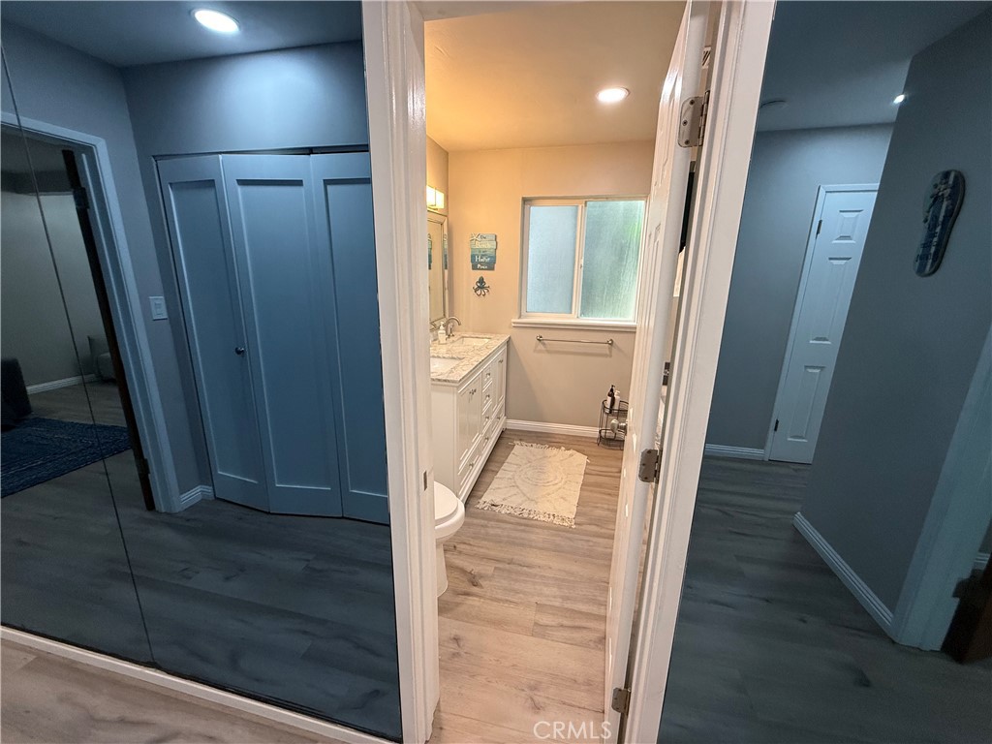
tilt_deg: -13.8
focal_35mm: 14
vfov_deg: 85.7
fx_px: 401
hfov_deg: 102.1
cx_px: 496
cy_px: 372
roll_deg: -1.5
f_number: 2.2
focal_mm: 2.22
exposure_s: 1/120
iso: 200
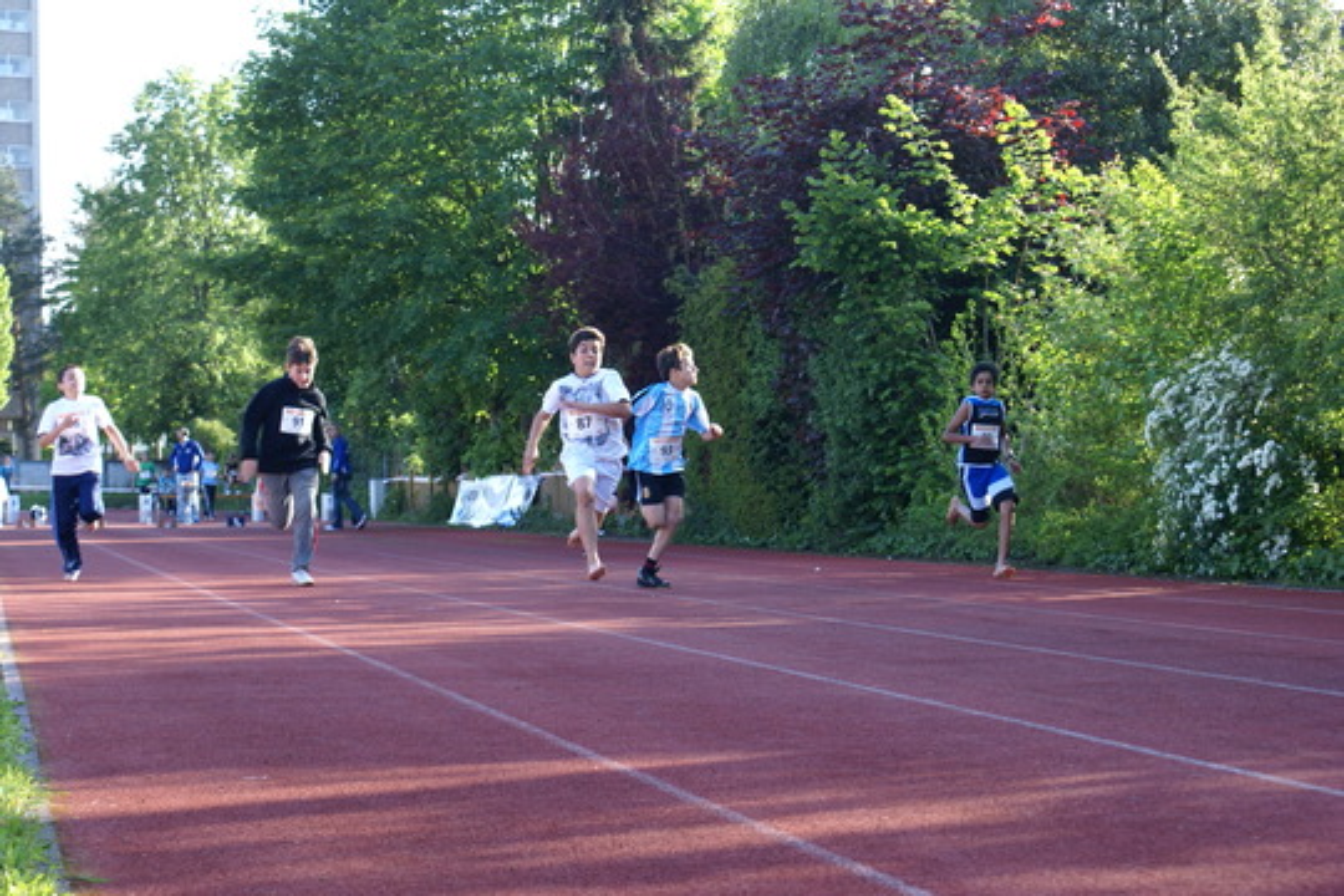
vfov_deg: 18.2
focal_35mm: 75
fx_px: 2800
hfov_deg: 27.0
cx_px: 672
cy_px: 448
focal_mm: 50
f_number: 5.6
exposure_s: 1/160
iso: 250
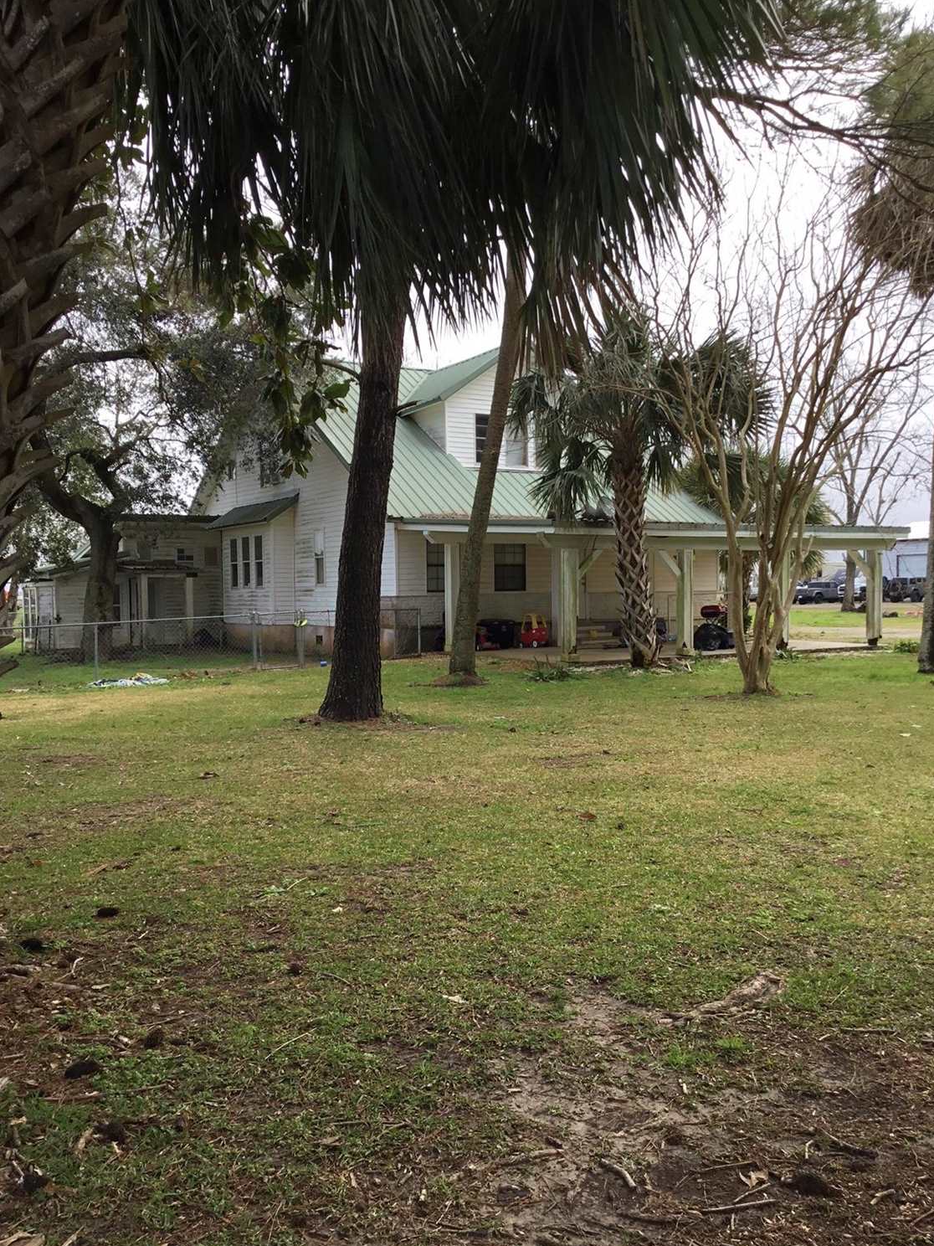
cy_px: 628
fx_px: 1151
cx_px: 468
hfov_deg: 44.2
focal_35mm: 32
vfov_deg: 56.8
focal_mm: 3.3
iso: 25
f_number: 2.4
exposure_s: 1/509
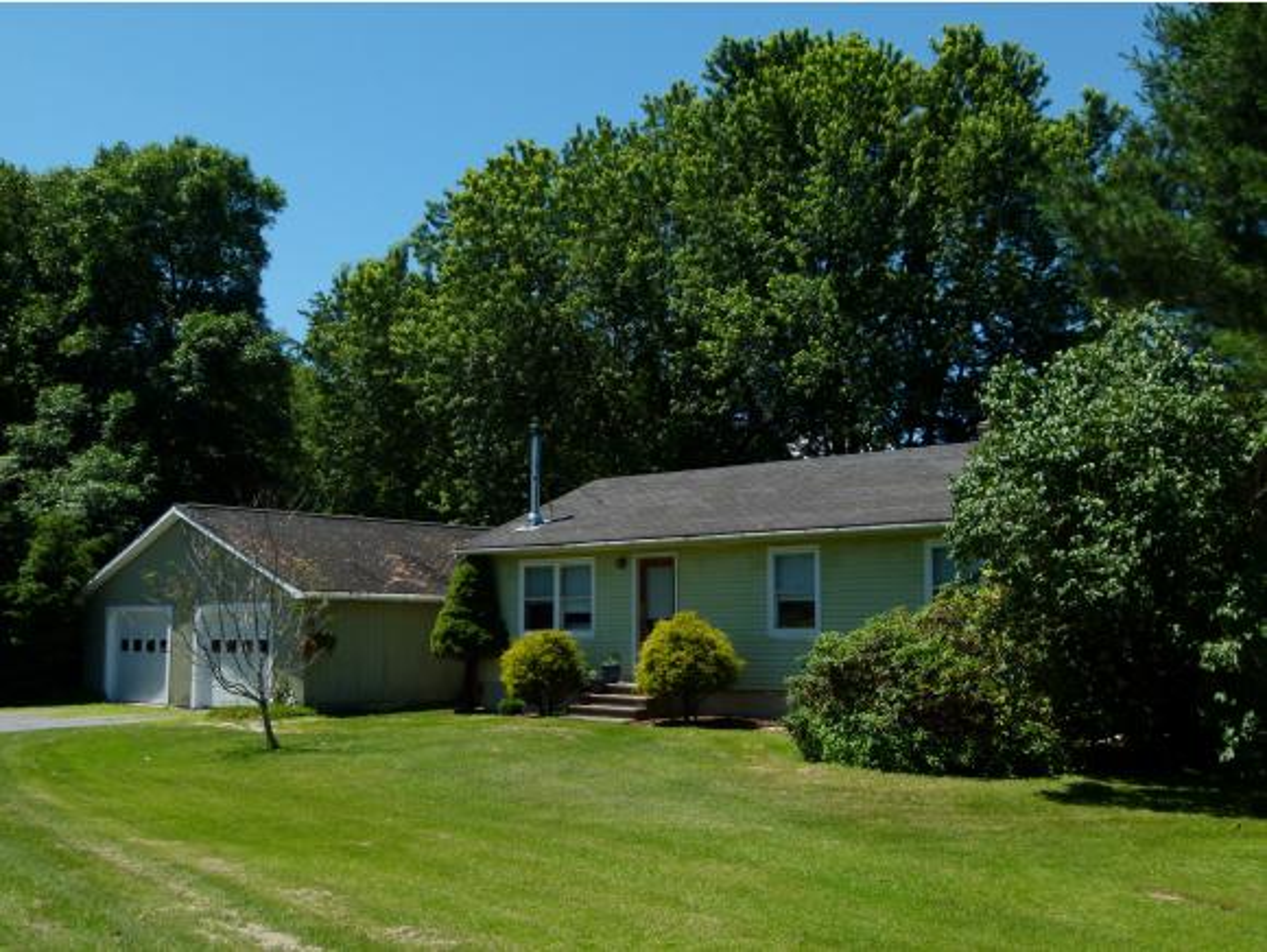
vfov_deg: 36.9
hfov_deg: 47.8
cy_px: 476
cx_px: 634
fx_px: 1429
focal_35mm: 39
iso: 100
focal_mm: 7.1
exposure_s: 1/1000
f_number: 4
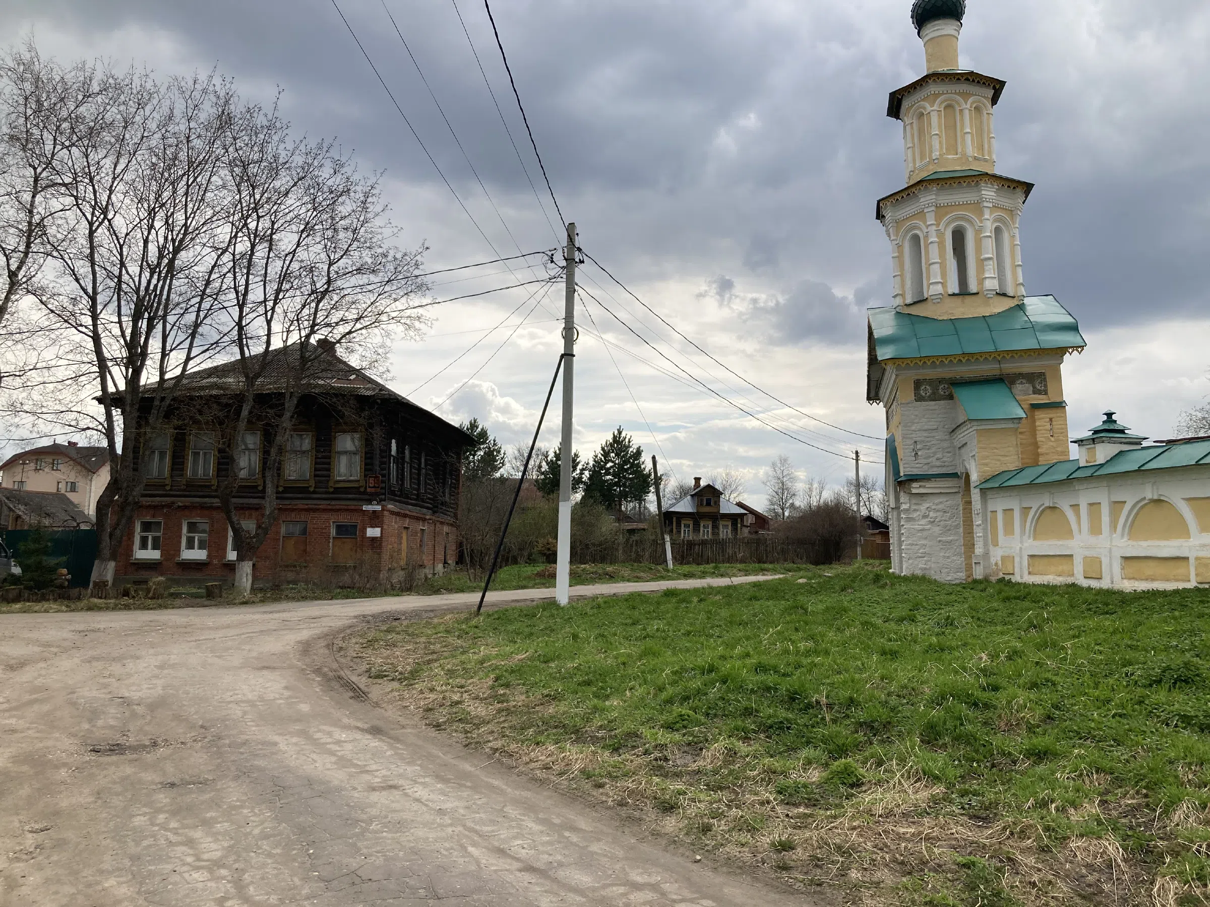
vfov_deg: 49.7
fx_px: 979
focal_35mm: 28
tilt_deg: +6.2
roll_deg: -1.0
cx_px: 605
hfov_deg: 63.4
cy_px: 454
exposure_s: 1/1919
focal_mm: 3.99
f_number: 1.8
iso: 20
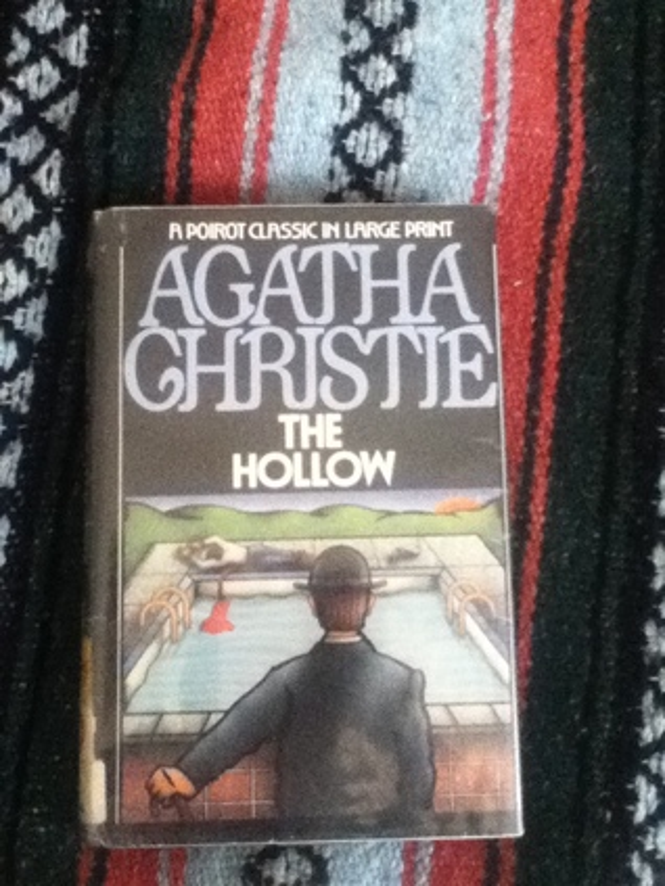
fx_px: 820
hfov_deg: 44.2
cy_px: 443
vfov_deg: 56.8
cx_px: 332
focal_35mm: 32
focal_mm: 3.85
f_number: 2.4
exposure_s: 1/24
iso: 640
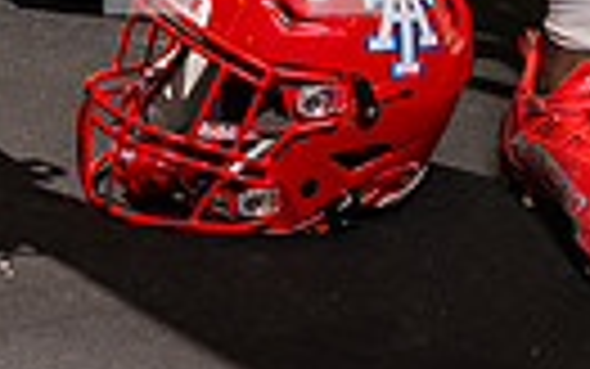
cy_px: -436
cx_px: 266
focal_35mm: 119
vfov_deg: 10.0
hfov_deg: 17.5
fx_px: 1914
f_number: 5.6
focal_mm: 34
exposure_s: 1/500
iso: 320
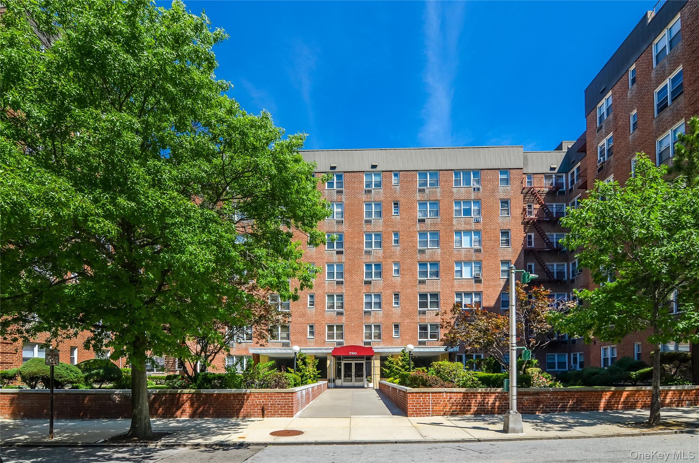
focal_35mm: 16
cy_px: 232
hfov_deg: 95.1
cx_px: 350
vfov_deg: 71.8
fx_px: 320
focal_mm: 11
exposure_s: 1/640
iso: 200
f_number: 6.3
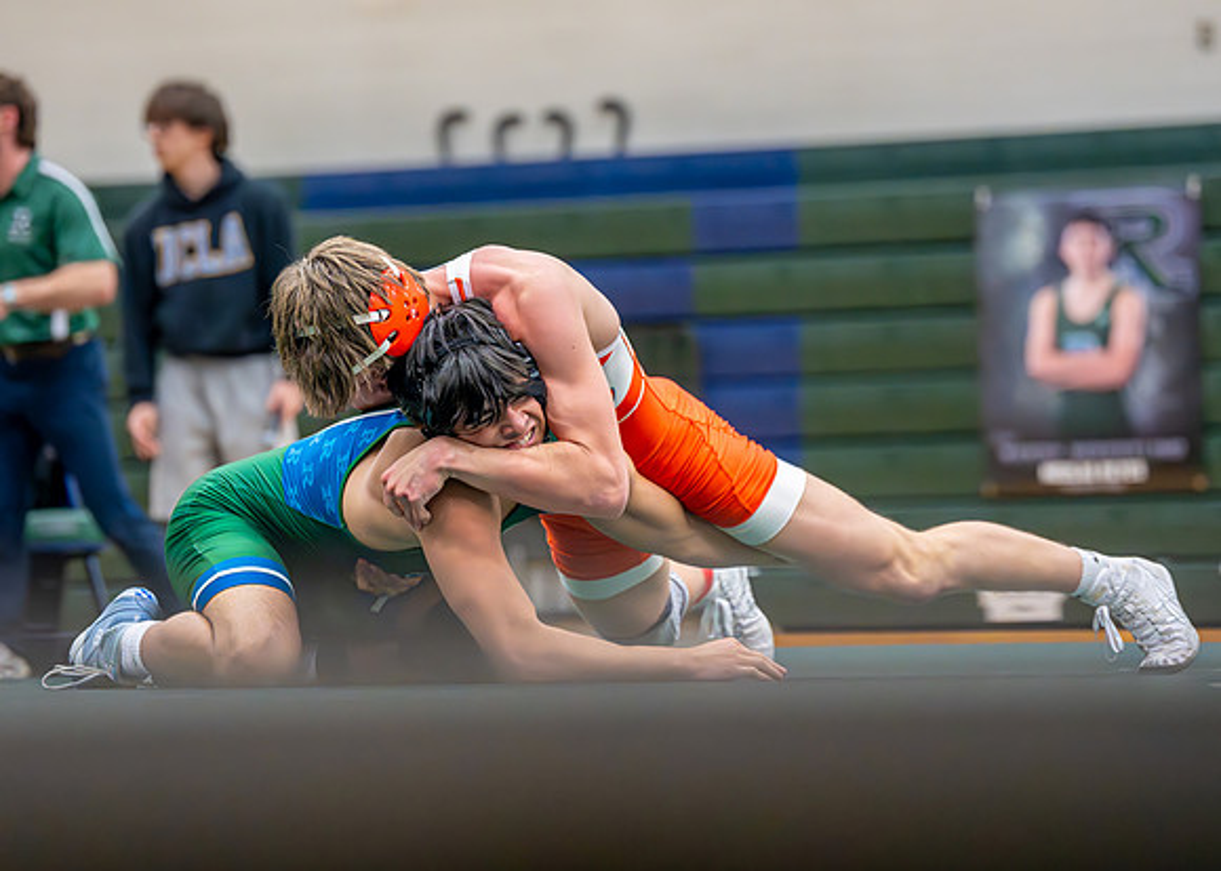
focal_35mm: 153
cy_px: 378
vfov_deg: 9.4
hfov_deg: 13.2
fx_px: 5290
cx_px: 575
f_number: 2.8
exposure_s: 1/1000
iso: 6400
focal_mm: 126
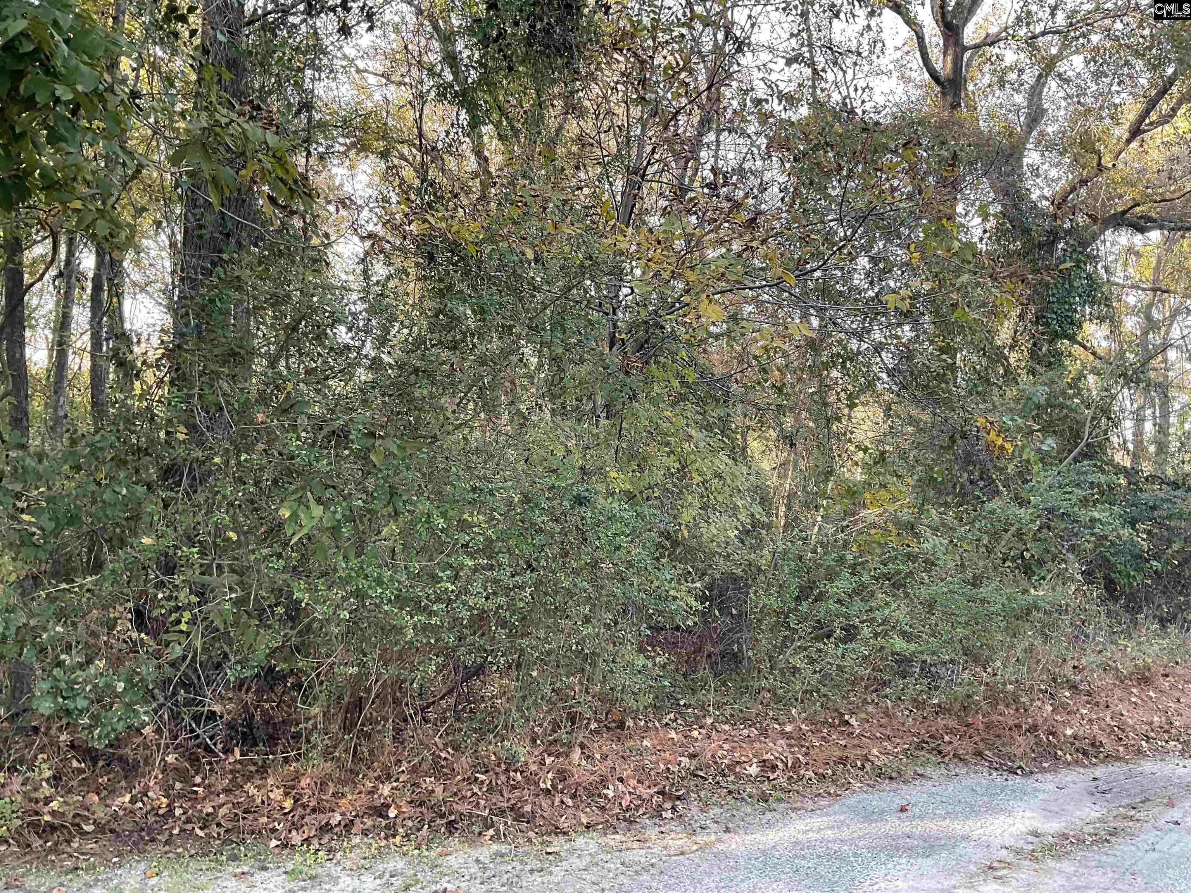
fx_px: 998
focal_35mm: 29
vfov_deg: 48.2
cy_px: 446
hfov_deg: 61.7
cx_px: 596
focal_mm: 3
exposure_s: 1/122
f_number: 1.8
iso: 50
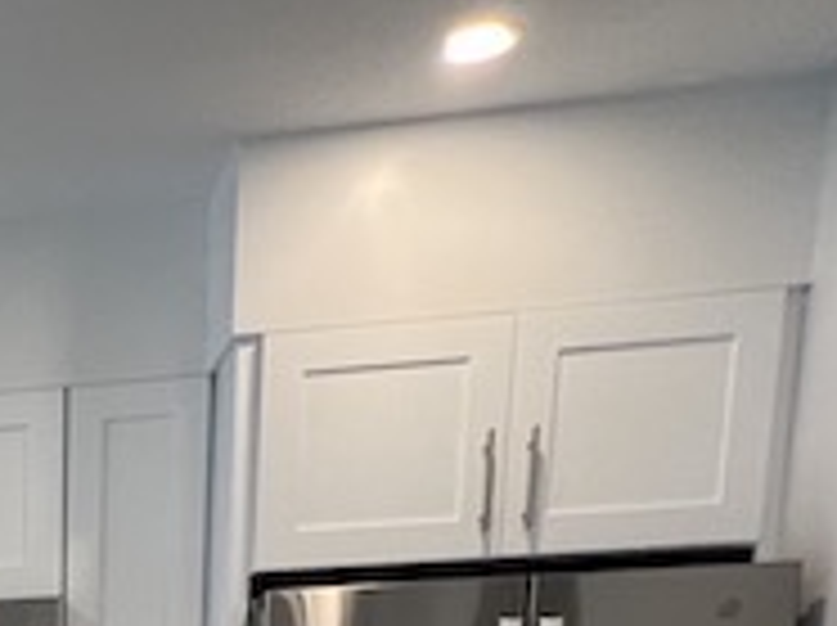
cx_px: -338
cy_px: 1054
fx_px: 1352
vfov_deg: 20.4
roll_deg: -0.3
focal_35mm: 56
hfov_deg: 27.0
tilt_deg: -9.7
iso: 160
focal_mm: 1.57
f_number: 1.8
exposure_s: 1/120
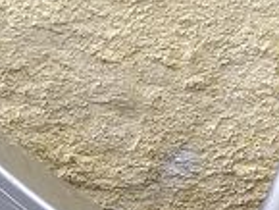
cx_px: 98
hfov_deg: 11.0
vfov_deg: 8.2
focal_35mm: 179
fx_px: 1444
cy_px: 268
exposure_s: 1/421
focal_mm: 3.6
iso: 40
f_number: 1.9
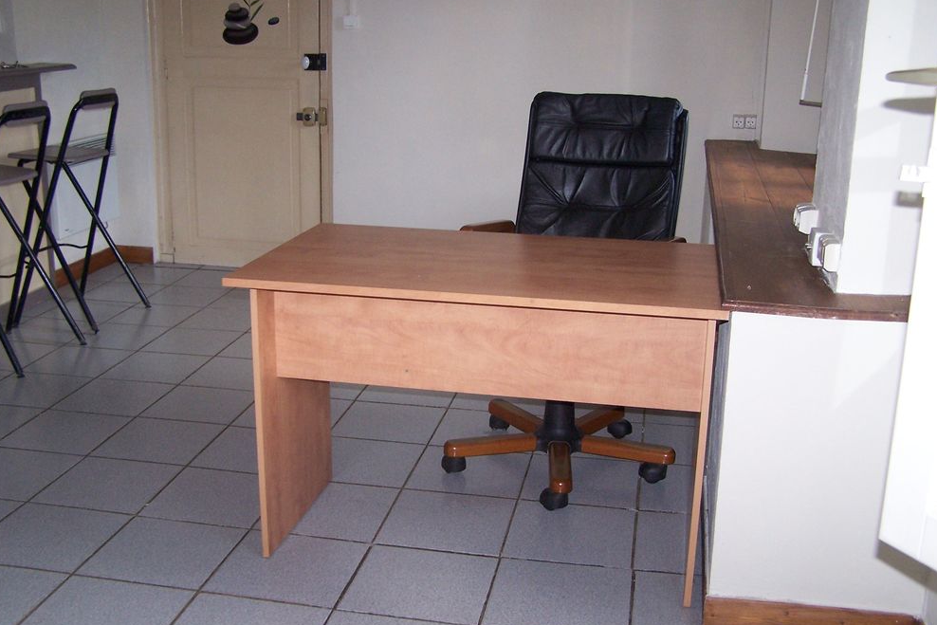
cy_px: 310
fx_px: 1041
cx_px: 468
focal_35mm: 40
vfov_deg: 33.4
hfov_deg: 48.5
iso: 140
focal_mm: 6.3
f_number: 2.8
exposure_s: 1/60
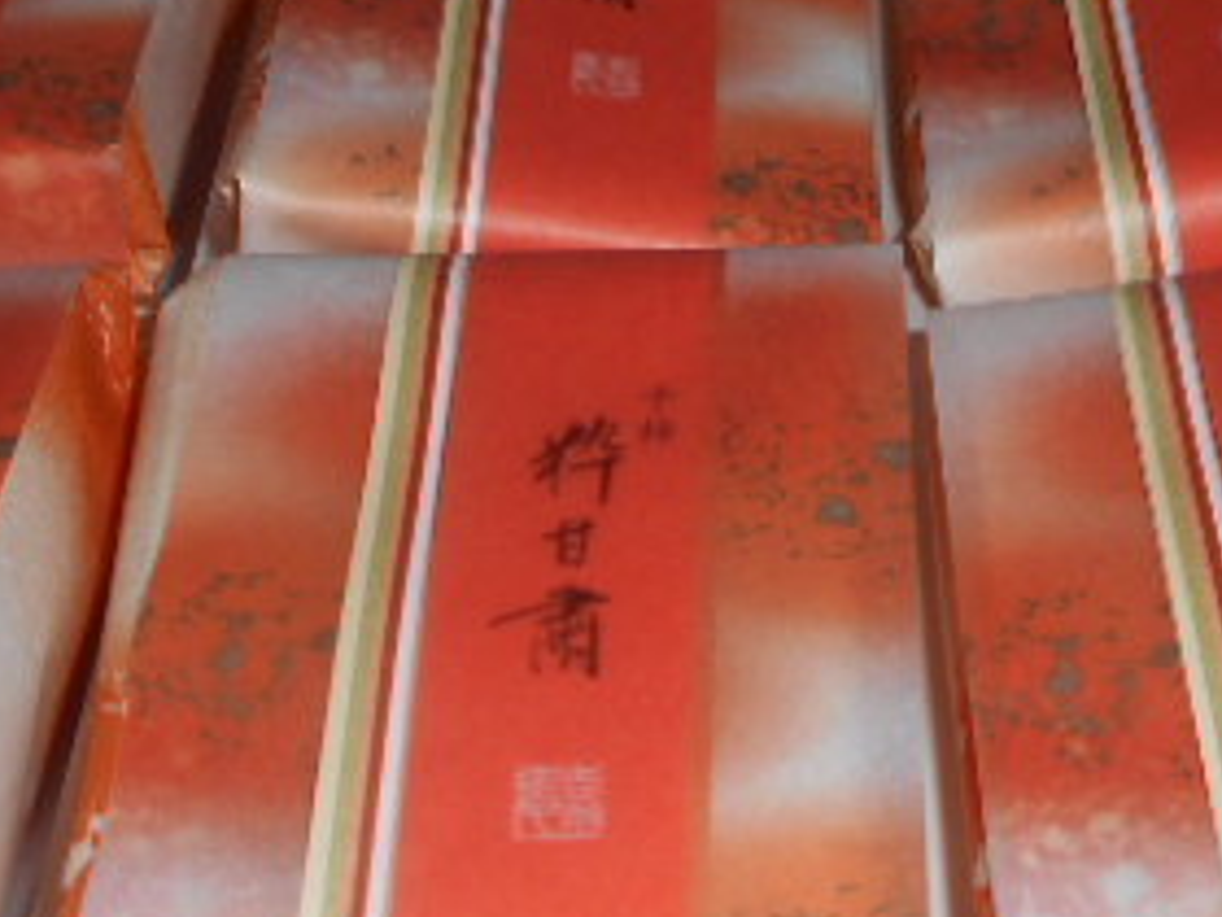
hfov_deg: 22.0
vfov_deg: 16.6
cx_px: 541
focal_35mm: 89
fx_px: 3142
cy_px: 528
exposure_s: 1/30
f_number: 4.5
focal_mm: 6.9
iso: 80
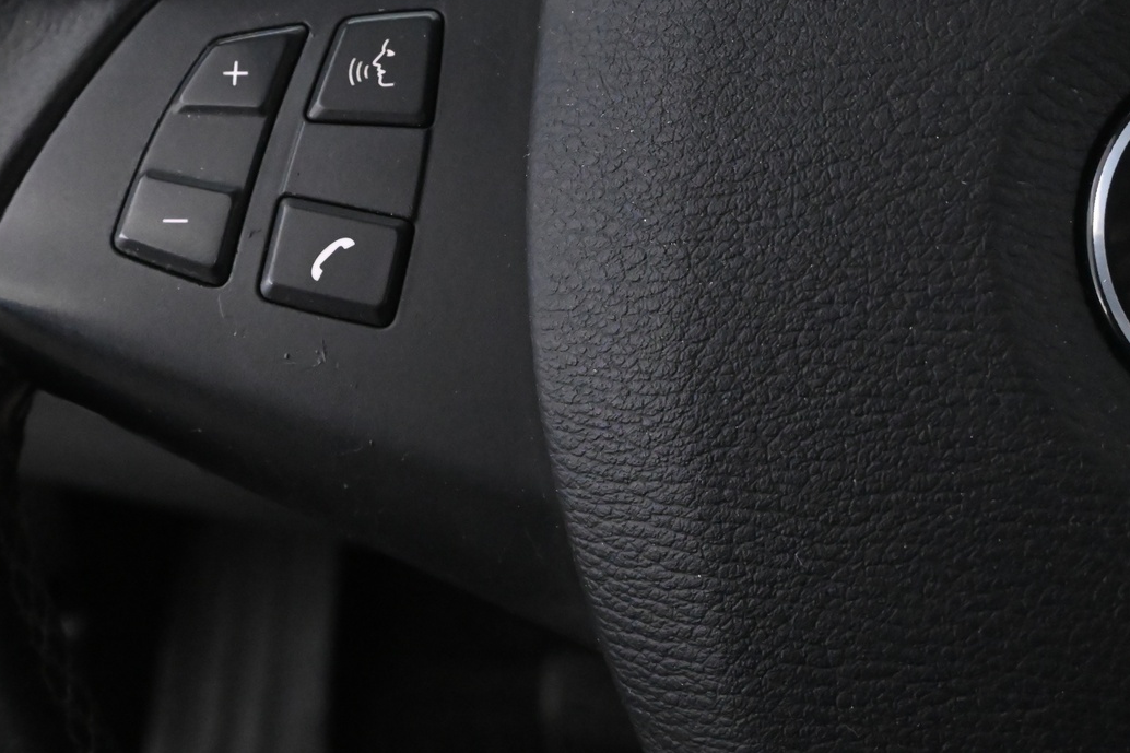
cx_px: 421
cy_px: 167
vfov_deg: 27.5
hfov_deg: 40.7
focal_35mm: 48
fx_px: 1512
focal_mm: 20.5
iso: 6400
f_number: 5.6
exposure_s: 1/30
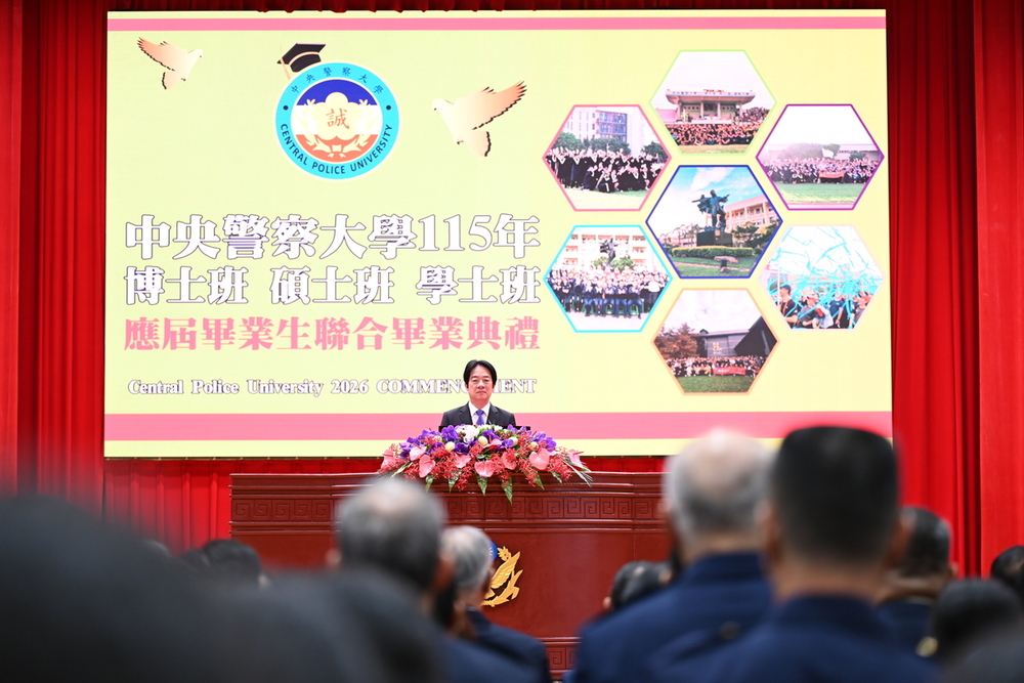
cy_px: 342
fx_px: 2845
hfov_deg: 20.4
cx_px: 512
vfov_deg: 13.7
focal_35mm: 100
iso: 800
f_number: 2.8
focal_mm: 100
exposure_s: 1/125
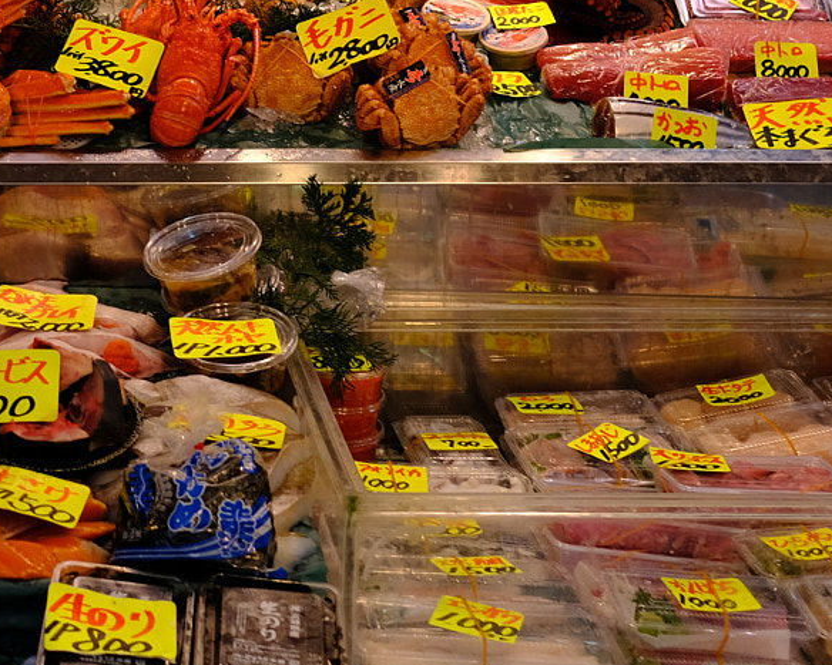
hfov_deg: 20.5
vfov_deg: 16.7
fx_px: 2216
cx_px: -21
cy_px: 10
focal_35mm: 90
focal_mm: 23
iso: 200
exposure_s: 1/42
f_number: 4
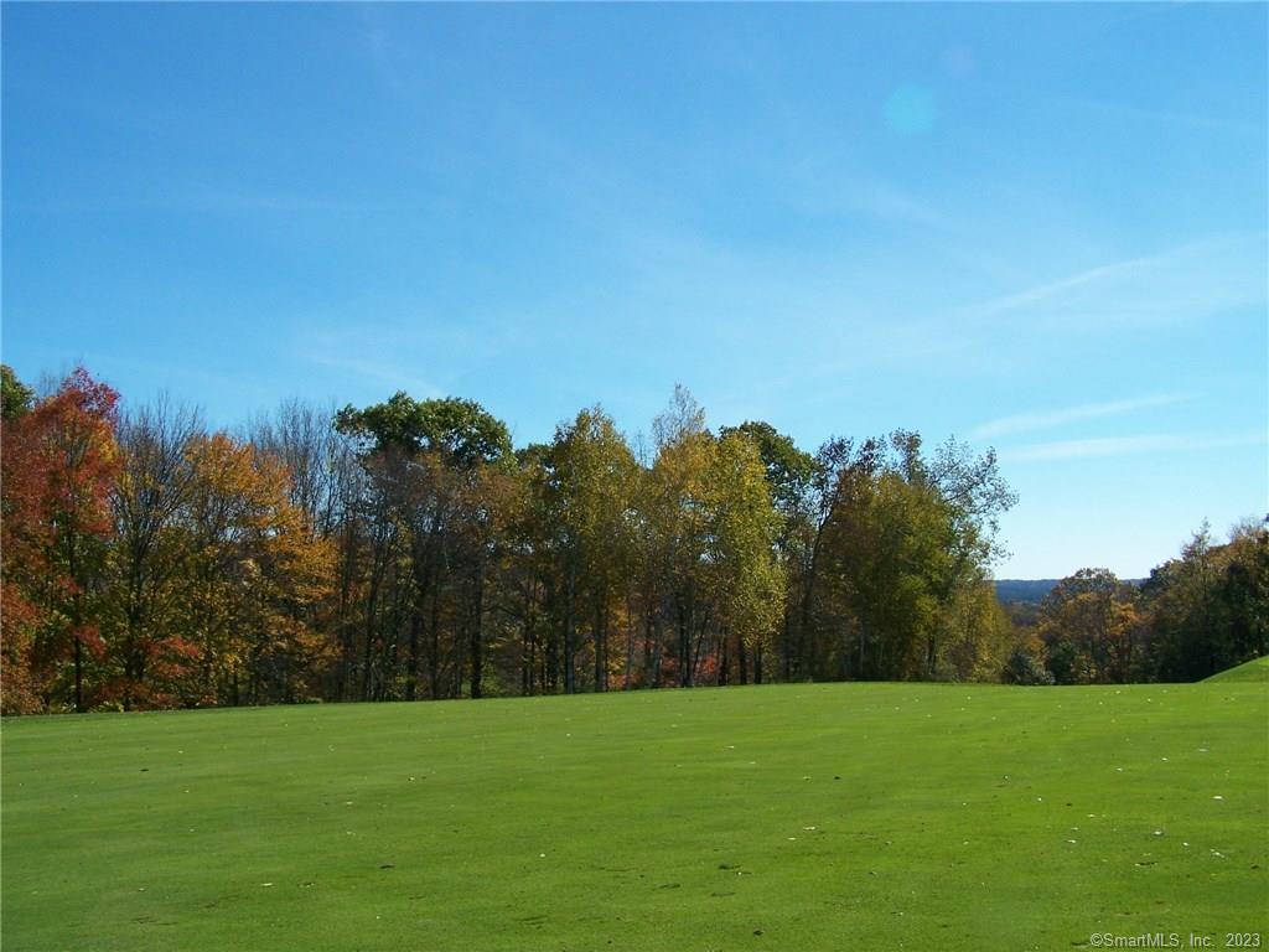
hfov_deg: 49.0
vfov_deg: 37.7
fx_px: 1393
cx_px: 634
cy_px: 476
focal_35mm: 38
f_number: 4
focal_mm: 6.3
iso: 80
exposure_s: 1/640
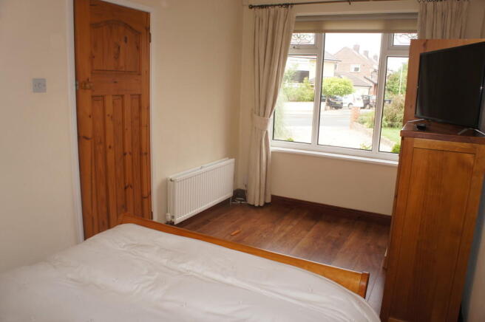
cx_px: 242
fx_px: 363
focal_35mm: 27
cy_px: 161
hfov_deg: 67.4
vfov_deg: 47.8
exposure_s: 1/100
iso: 200
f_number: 5.6
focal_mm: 18
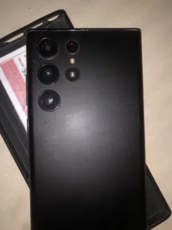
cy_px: 115
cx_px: 86
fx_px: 186
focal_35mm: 28
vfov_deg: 63.4
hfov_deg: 49.7
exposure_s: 1/35
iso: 25
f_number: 1.8
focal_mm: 4
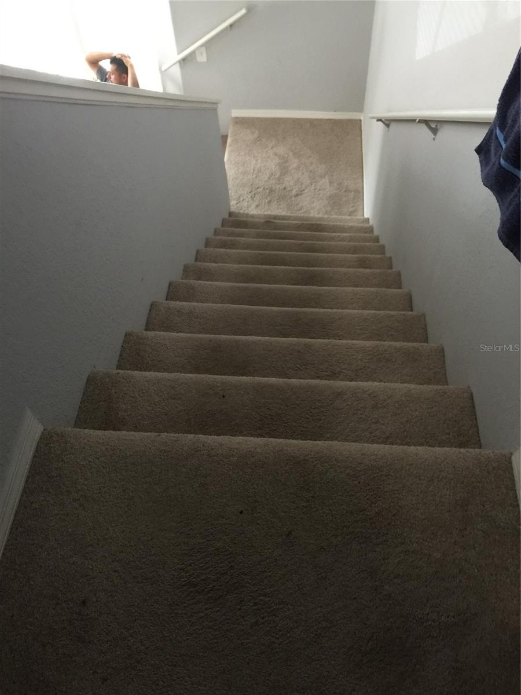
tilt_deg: -54.6
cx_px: 260
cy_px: 348
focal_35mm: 29
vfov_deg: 61.7
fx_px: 582
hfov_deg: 48.2
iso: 100
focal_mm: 4.15
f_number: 2.2
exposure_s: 1/15
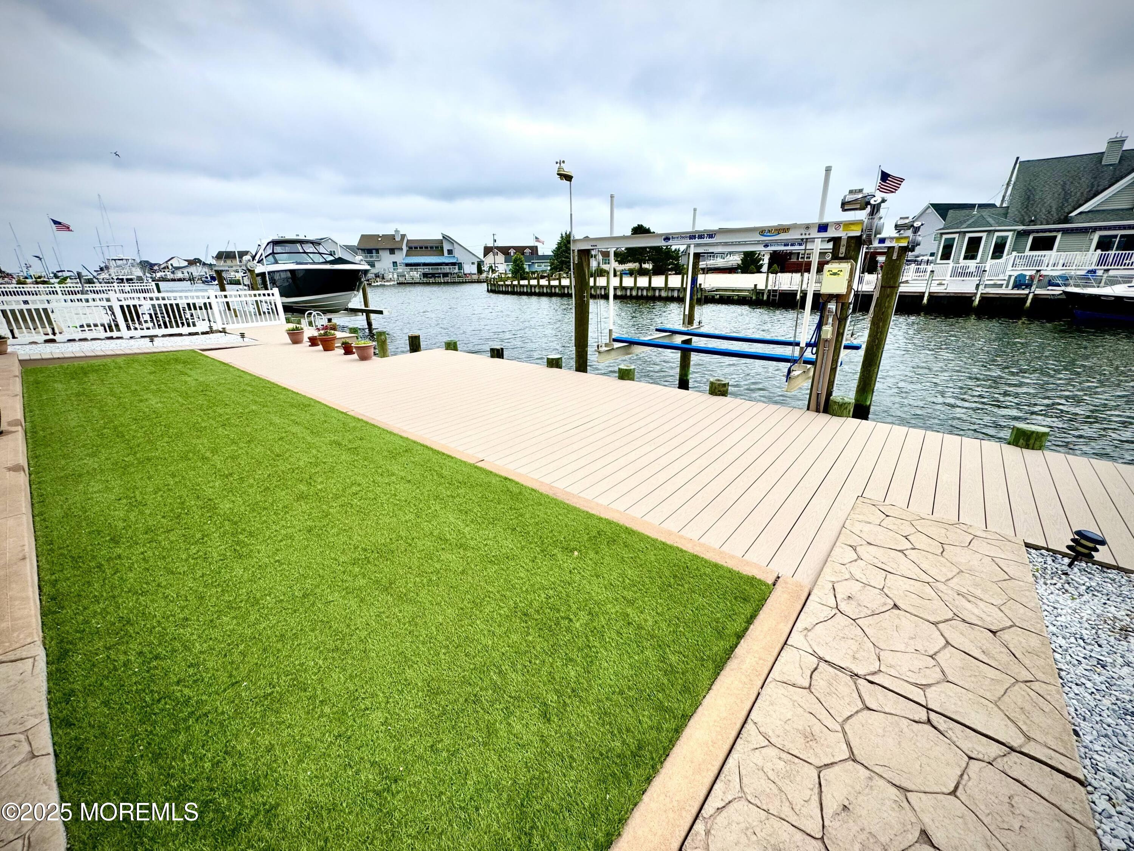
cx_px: 567
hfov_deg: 102.1
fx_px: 459
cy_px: 426
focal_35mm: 14
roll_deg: +1.2
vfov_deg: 85.7
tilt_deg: -19.3
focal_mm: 2.22
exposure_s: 1/2146
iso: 50
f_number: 2.2
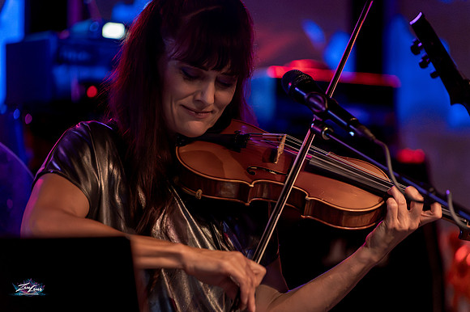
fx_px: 2188
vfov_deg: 8.2
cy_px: 165
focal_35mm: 168
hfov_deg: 12.3
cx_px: 253
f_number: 2.8
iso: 10000
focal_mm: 150
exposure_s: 1/400
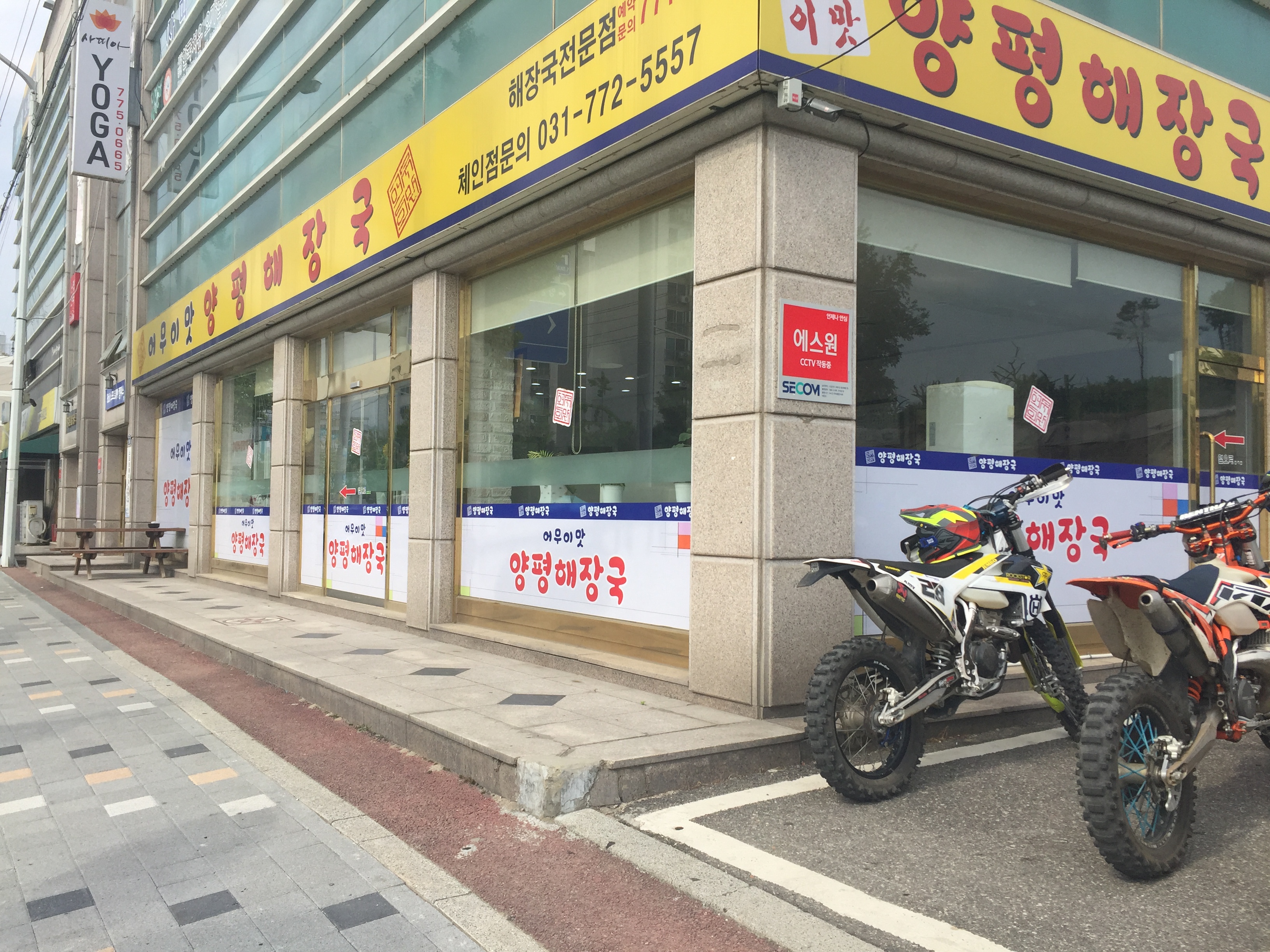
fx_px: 1064
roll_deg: -1.9
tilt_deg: +0.3
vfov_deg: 48.2
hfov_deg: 61.7
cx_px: 635
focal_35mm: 29
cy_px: 476
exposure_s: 1/1464
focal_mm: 4.15
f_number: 2.2
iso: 32
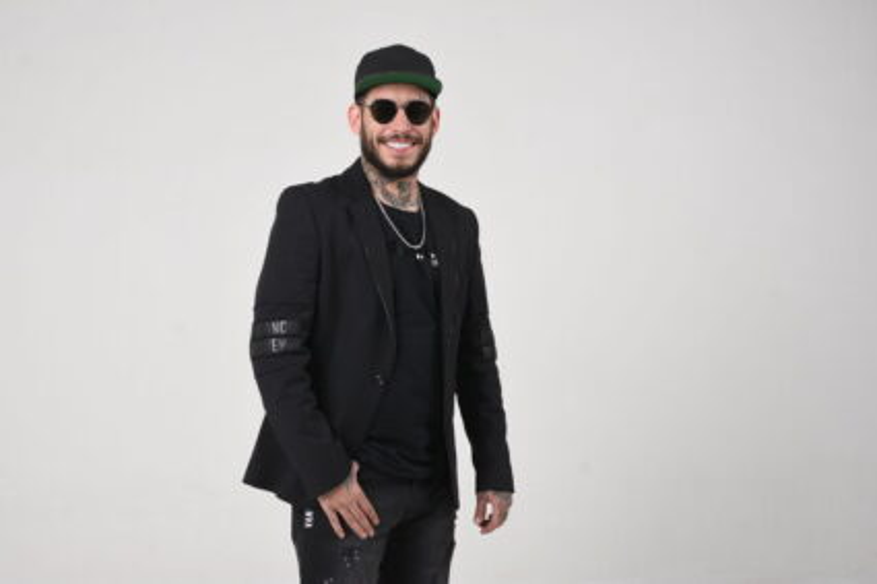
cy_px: 292
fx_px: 1278
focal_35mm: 52
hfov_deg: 37.9
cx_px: 438
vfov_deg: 25.7
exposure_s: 1/125
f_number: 5.6
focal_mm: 35
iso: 100
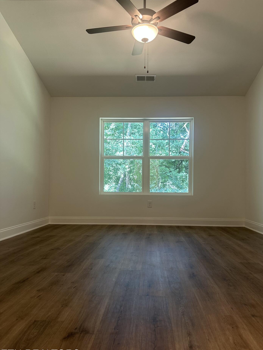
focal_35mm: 26
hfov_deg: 53.0
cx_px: 142
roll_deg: -0.2
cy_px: 182
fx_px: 263
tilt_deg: +4.9
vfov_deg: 67.3
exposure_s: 1/60
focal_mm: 6.86
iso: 125
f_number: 1.78
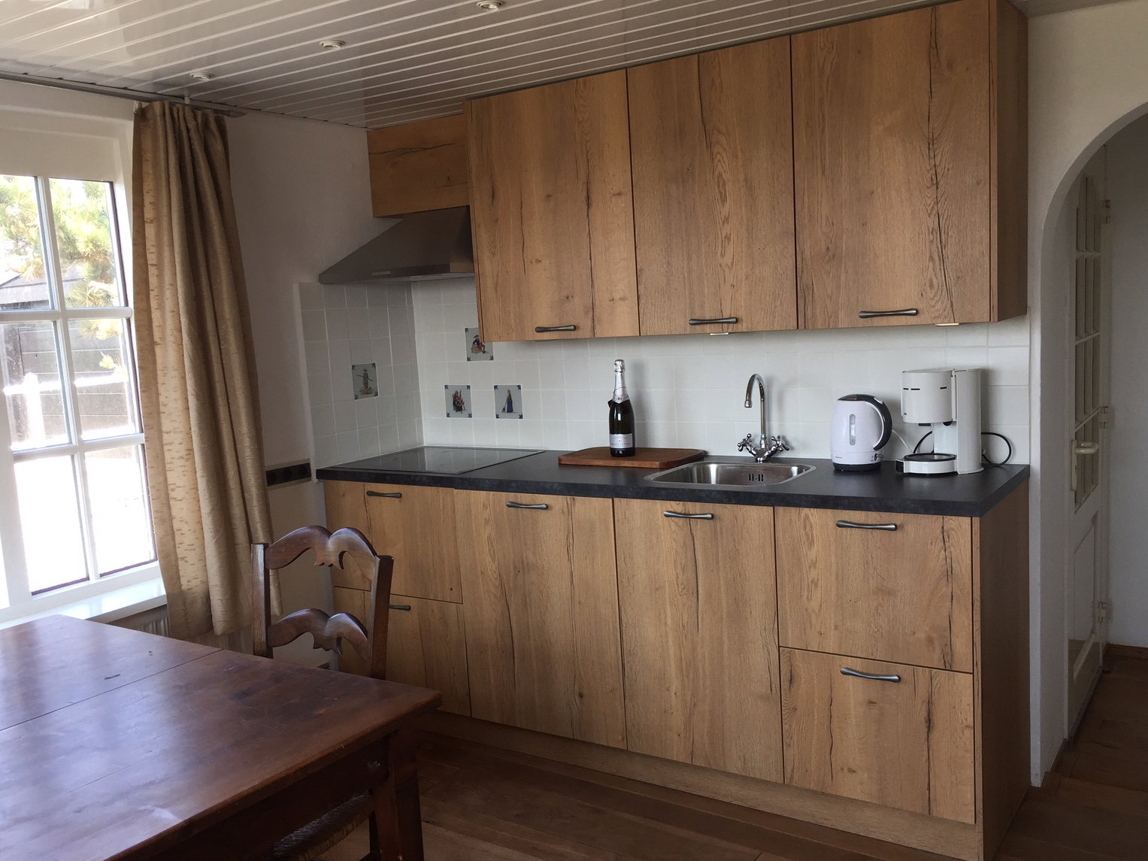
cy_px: 450
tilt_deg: -6.4
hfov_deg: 58.3
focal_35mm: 31
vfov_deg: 45.4
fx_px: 1028
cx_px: 559
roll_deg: +2.9
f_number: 2.2
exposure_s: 1/100
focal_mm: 4.15
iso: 32
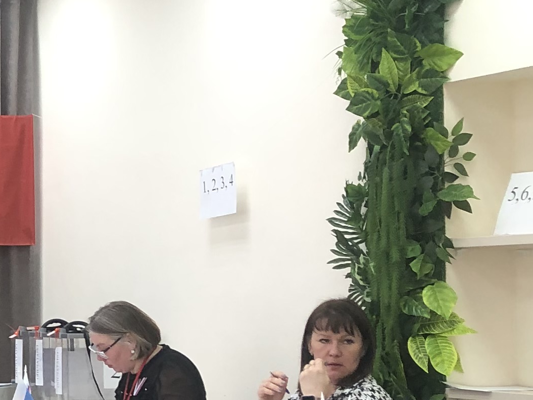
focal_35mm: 107
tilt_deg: -1.9
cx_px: -330
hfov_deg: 16.3
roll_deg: +0.3
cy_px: 285
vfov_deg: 13.8
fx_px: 1647
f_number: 1.8
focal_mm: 3.99
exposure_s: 1/33
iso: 25
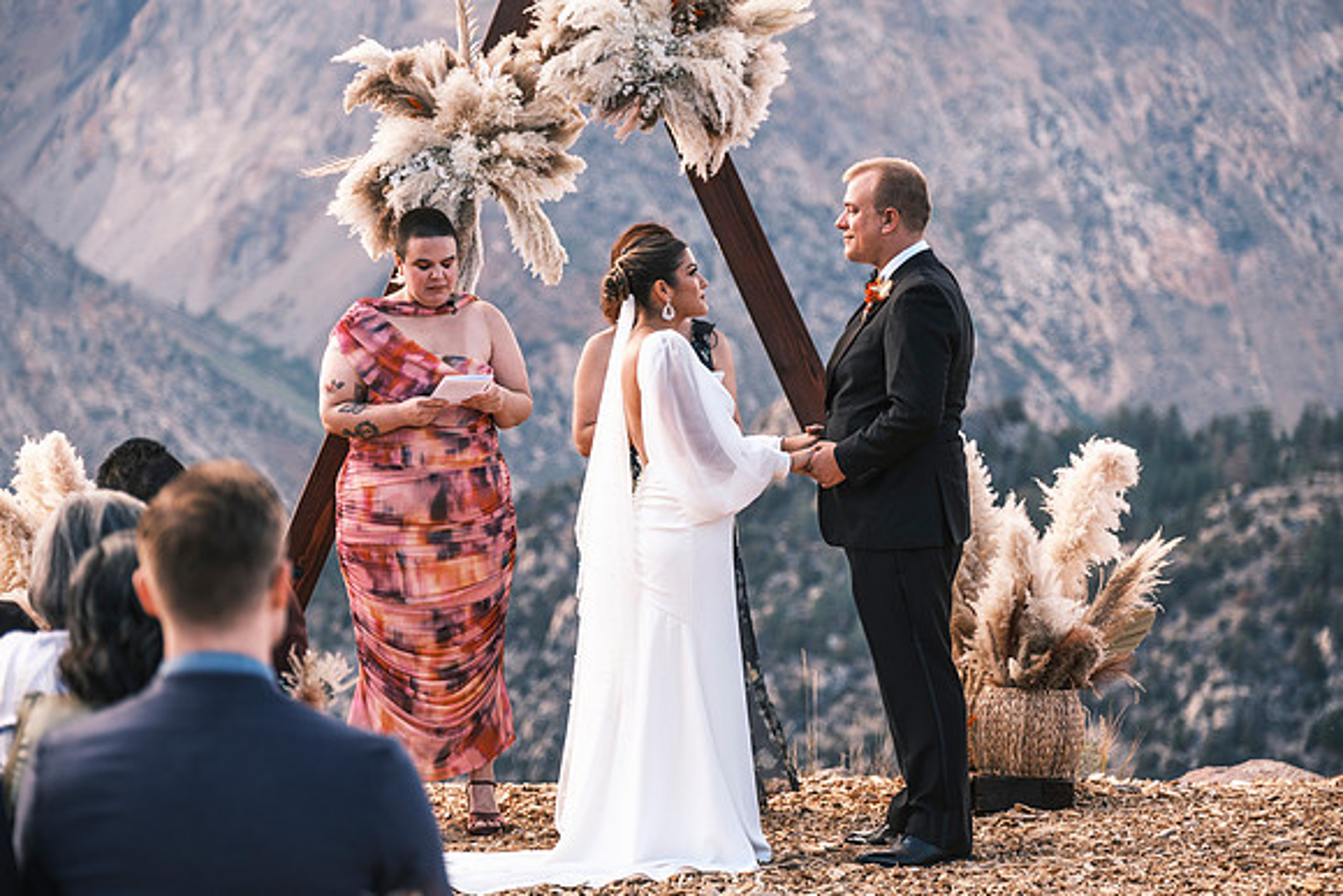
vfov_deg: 10.9
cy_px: 448
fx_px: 4701
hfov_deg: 16.3
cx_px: 672
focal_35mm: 126
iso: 400
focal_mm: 83.8
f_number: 2.8
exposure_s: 1/450
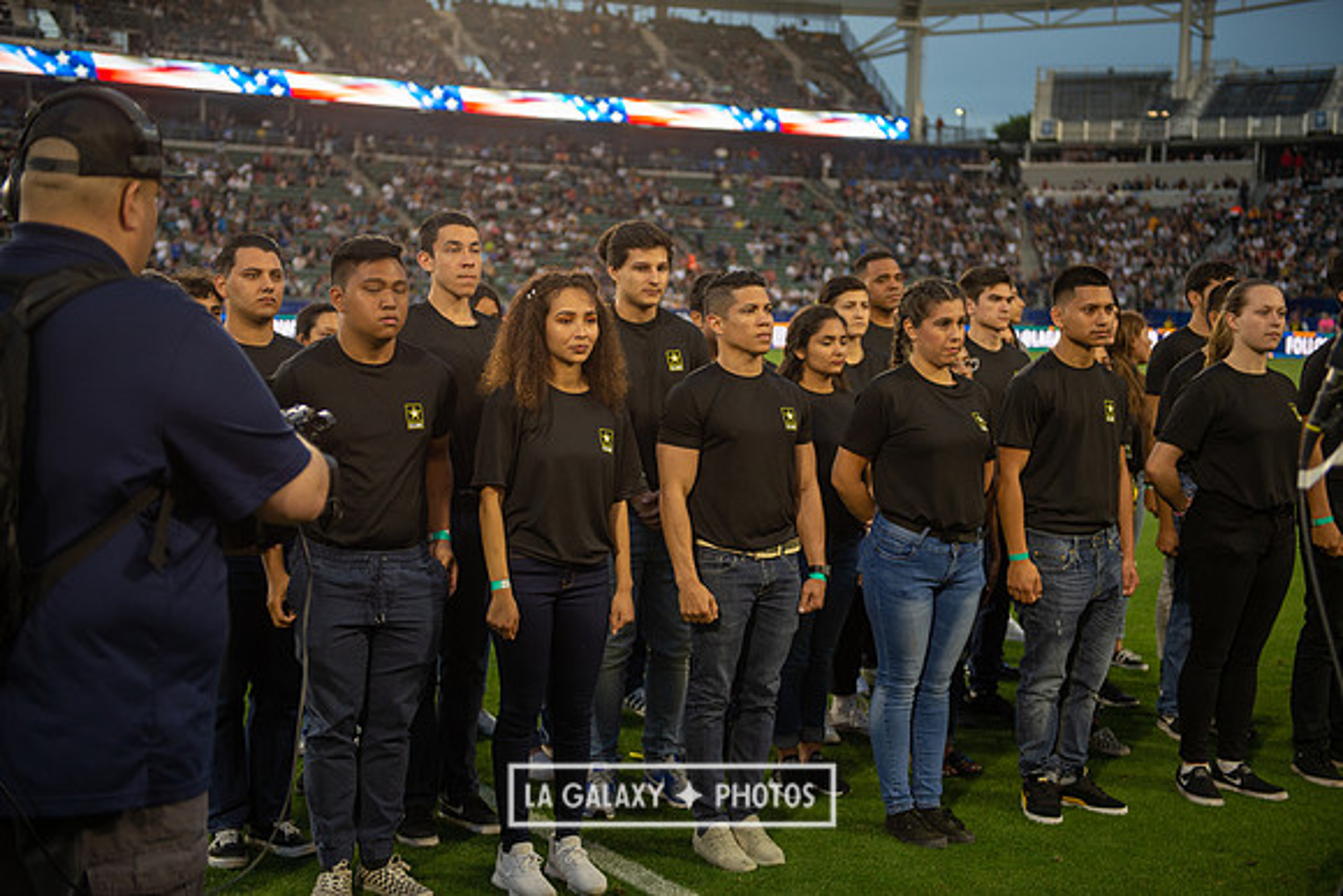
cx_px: 672
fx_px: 1940
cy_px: 448
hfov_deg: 38.2
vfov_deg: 26.0
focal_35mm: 52
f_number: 2.8
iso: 400
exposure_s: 1/500
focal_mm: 52
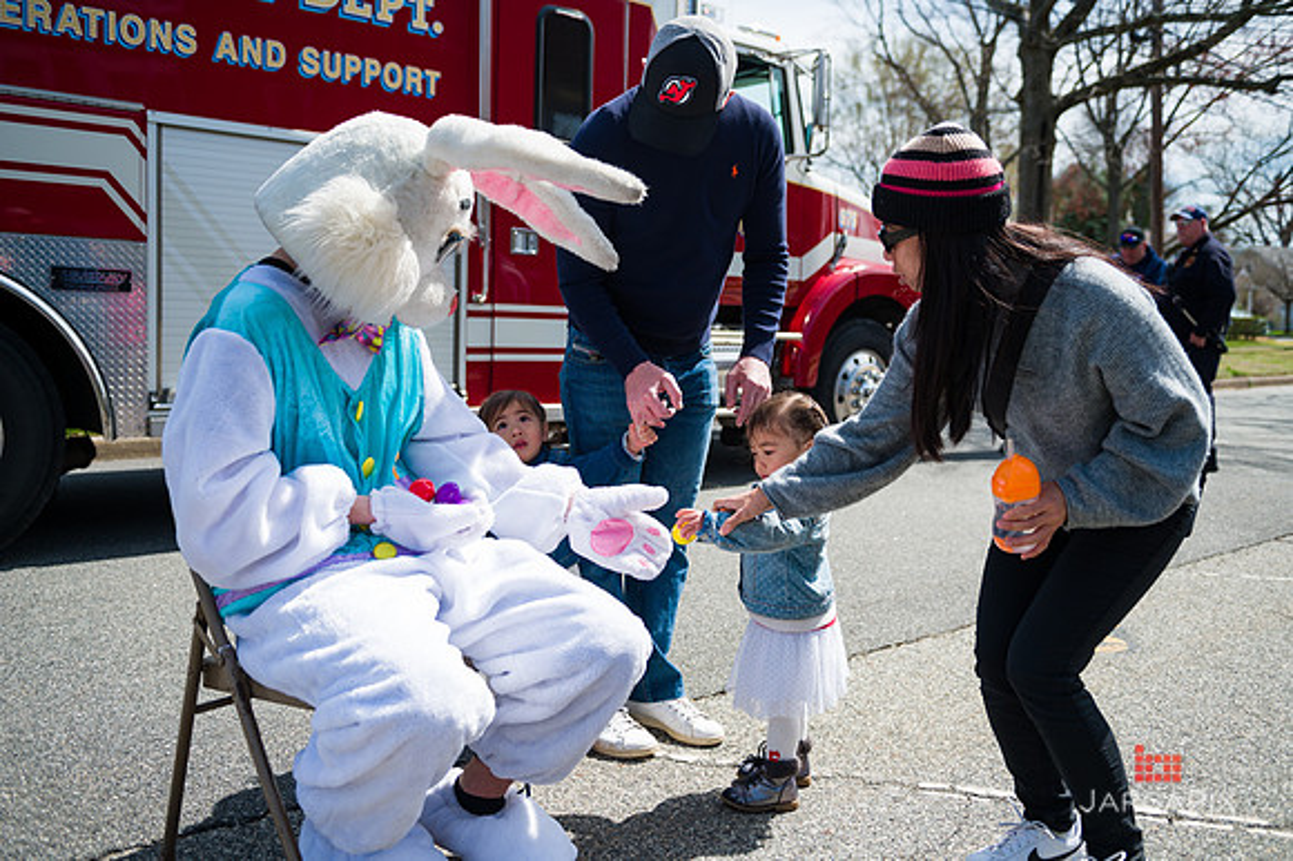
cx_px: 646
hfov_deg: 58.7
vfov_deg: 41.1
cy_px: 430
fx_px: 1149
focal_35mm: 32
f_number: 4
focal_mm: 32
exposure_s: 1/3200
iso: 200
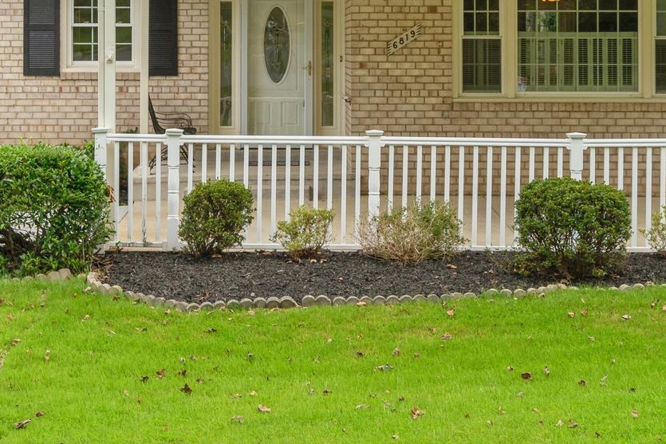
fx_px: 1406
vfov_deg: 17.4
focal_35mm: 76
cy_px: -34
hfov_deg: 26.6
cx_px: 269
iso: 500
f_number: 8
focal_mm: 31
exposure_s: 1/500
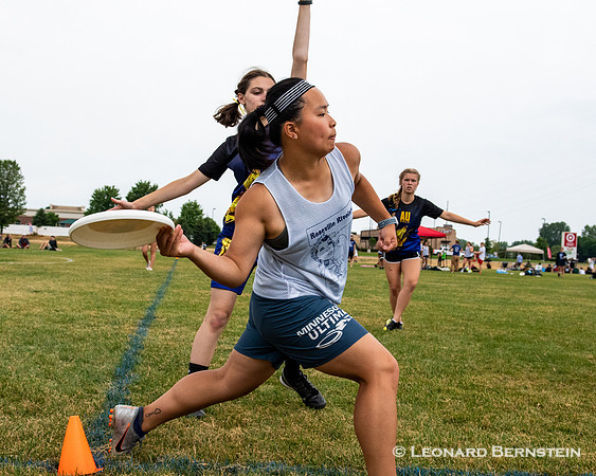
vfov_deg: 31.9
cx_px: 269
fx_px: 834
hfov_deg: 39.3
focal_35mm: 47
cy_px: 238
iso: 1600
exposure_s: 1/1250
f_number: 5.6
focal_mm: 28
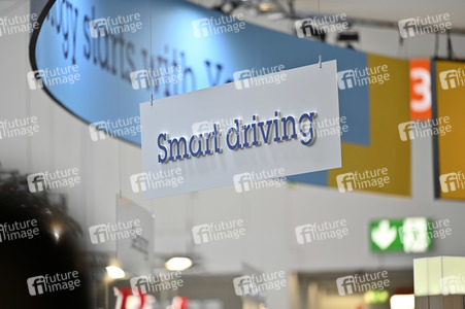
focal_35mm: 200
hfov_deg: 10.3
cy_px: 154
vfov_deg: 6.9
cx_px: 232
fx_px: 2581
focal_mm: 200
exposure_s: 1/250
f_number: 2.8
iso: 250
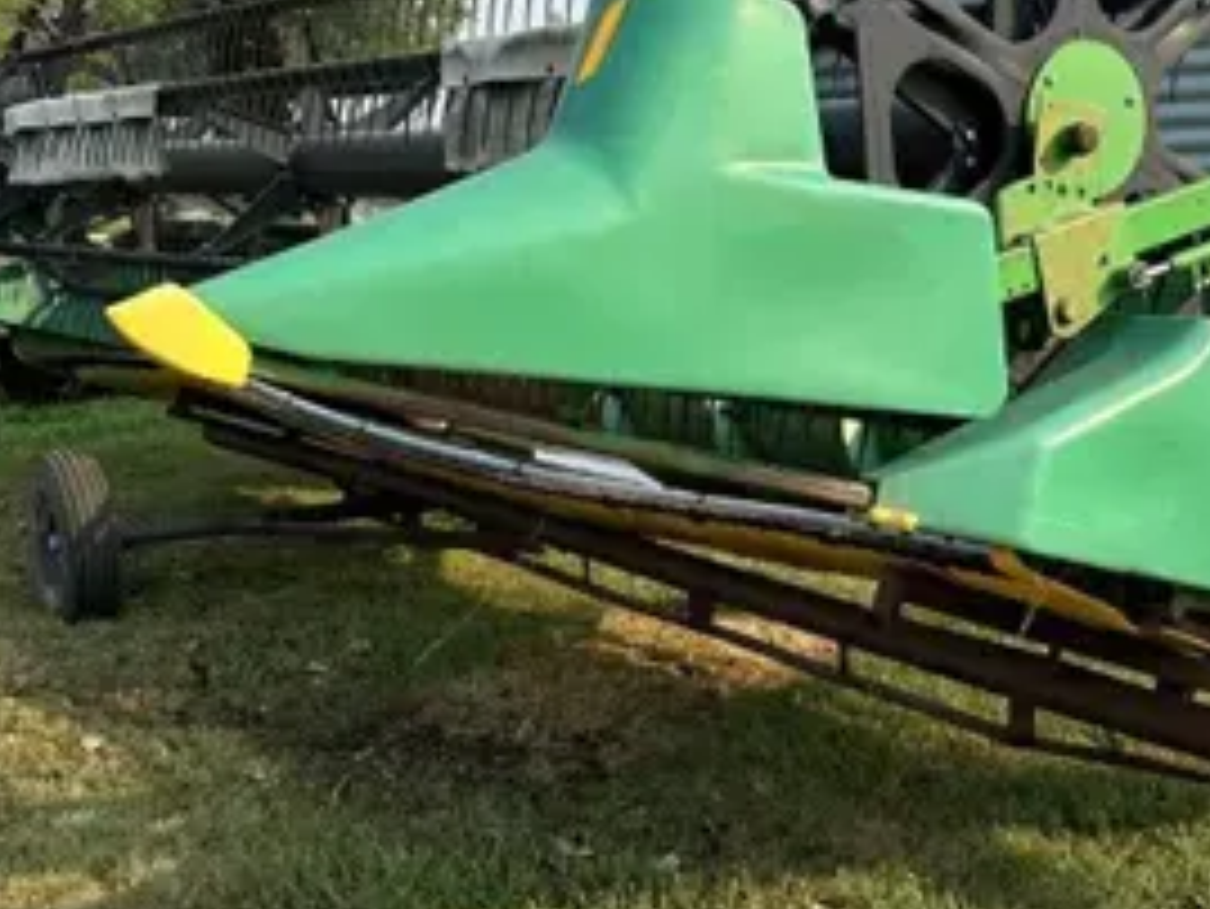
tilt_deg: -12.5
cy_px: 603
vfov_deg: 25.5
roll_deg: +1.2
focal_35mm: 57
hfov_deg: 33.4
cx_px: 837
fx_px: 1993
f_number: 1.78
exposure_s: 1/1779
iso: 80
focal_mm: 6.86
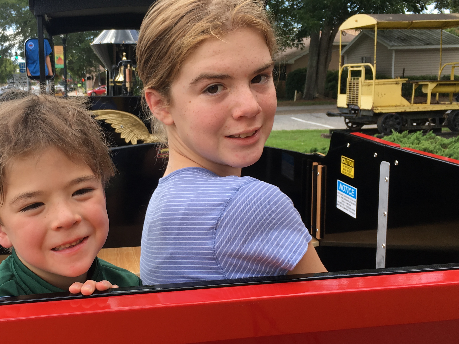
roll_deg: +1.7
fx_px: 597
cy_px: 187
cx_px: 175
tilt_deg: -9.7
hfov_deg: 41.8
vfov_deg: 32.2
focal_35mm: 45
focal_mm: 4.15
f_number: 2.2
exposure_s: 1/316
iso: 25
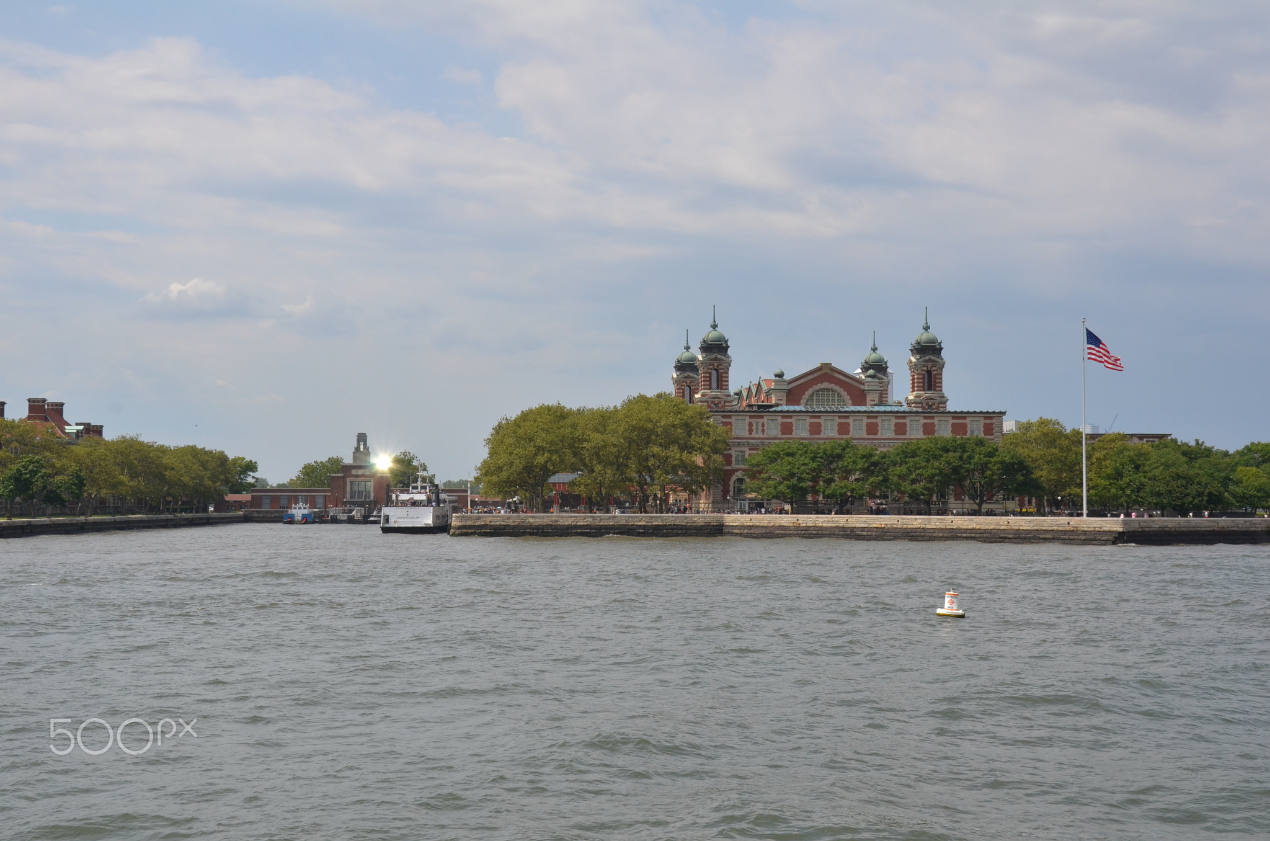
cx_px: 635
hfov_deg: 39.0
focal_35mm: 51
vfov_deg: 26.4
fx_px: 1795
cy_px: 420
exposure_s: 1/640
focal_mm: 34
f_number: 13
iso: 320
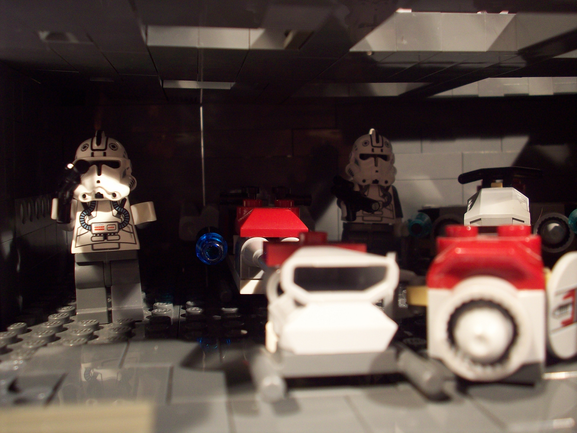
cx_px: 288
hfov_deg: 50.1
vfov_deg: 38.7
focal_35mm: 37
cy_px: 216
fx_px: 617
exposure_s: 1/80.4
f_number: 2.8
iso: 80
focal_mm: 6.2
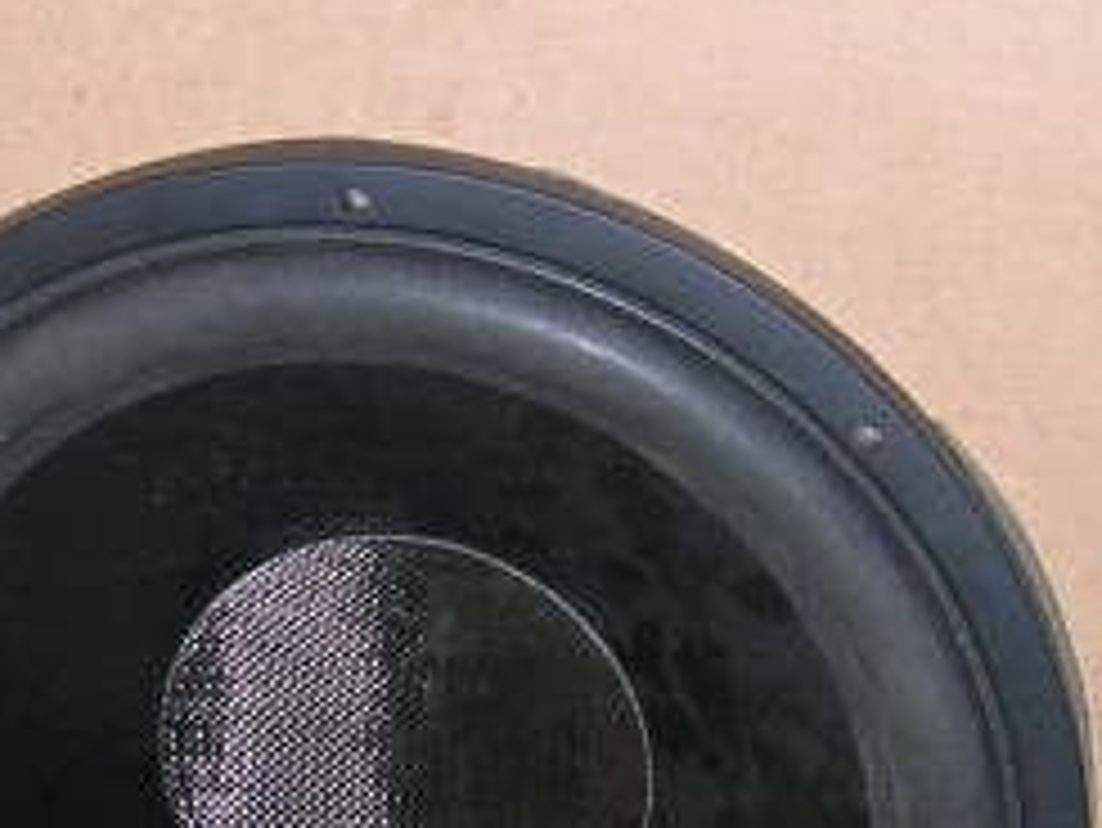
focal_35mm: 111
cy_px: 747
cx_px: 394
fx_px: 3535
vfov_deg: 13.2
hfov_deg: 17.7
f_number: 2.9
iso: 50
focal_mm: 5.7
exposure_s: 1/60.1
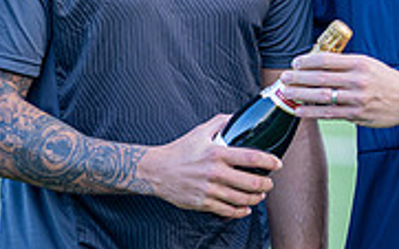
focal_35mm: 537
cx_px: 484
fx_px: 5838
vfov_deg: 2.4
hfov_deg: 3.9
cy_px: -4
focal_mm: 135
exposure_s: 1/125
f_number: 2.2
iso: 64
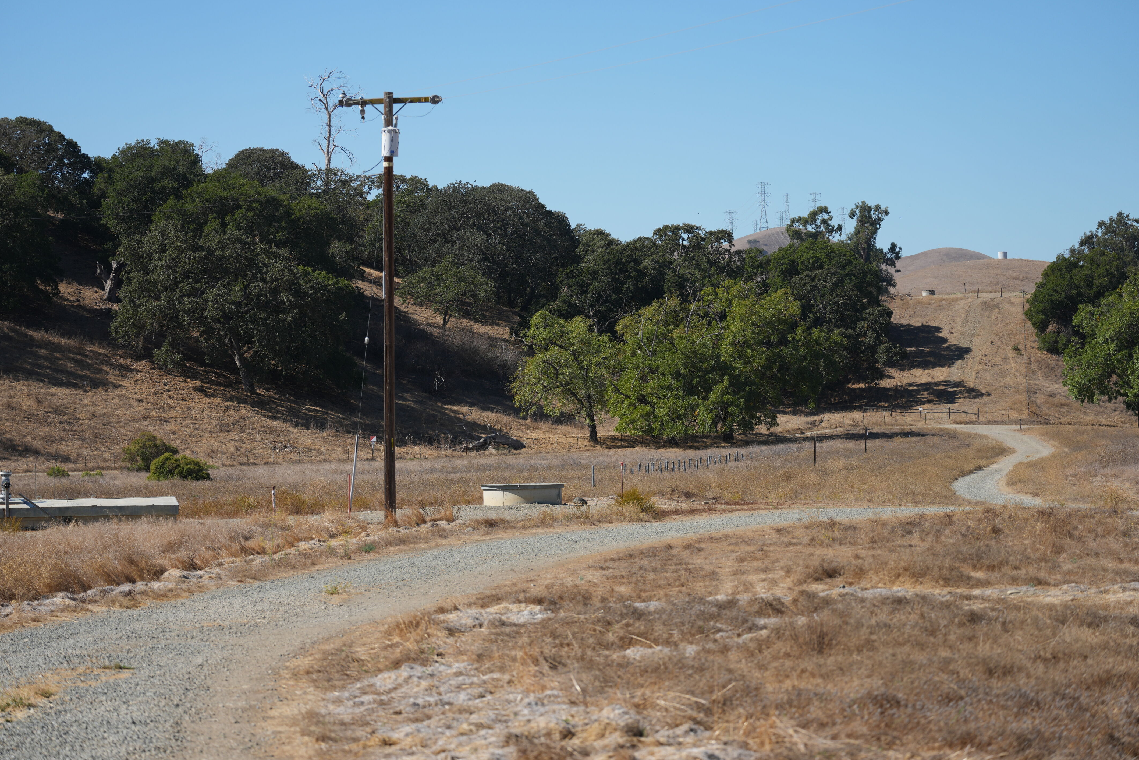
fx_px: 3227
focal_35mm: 102
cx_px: 563
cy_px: 382
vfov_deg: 13.4
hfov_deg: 20.0
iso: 200
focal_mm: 100
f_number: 4.5
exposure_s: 1/1250
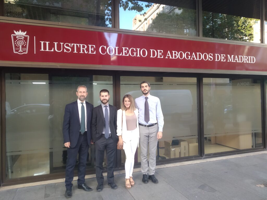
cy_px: 100
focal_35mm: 26
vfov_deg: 53.1
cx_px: 134
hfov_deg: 67.3
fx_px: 201
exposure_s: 1/33
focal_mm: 3.82
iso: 200
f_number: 2.2
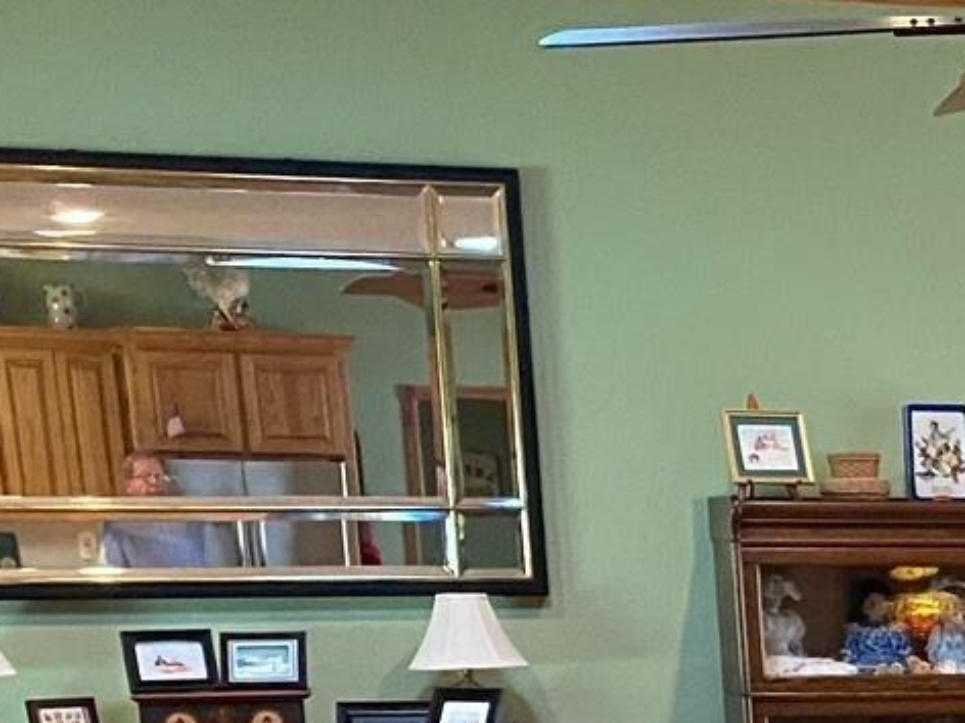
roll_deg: +0.8
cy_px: 1219
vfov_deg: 12.4
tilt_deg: -14.7
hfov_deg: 16.0
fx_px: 3094
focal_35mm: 111
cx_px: 1527
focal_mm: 4.25
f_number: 1.8
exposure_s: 1/60
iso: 500
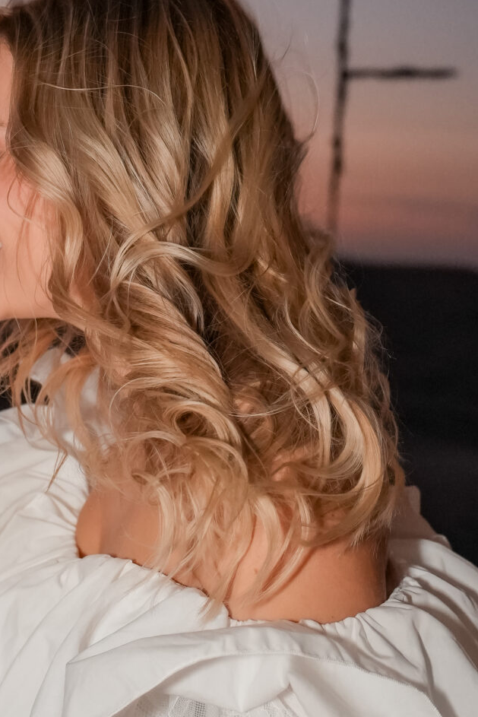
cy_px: 577
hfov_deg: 17.6
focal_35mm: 76
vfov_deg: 26.1
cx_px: 9
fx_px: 1513
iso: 2500
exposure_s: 1/100
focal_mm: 28
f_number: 2.8
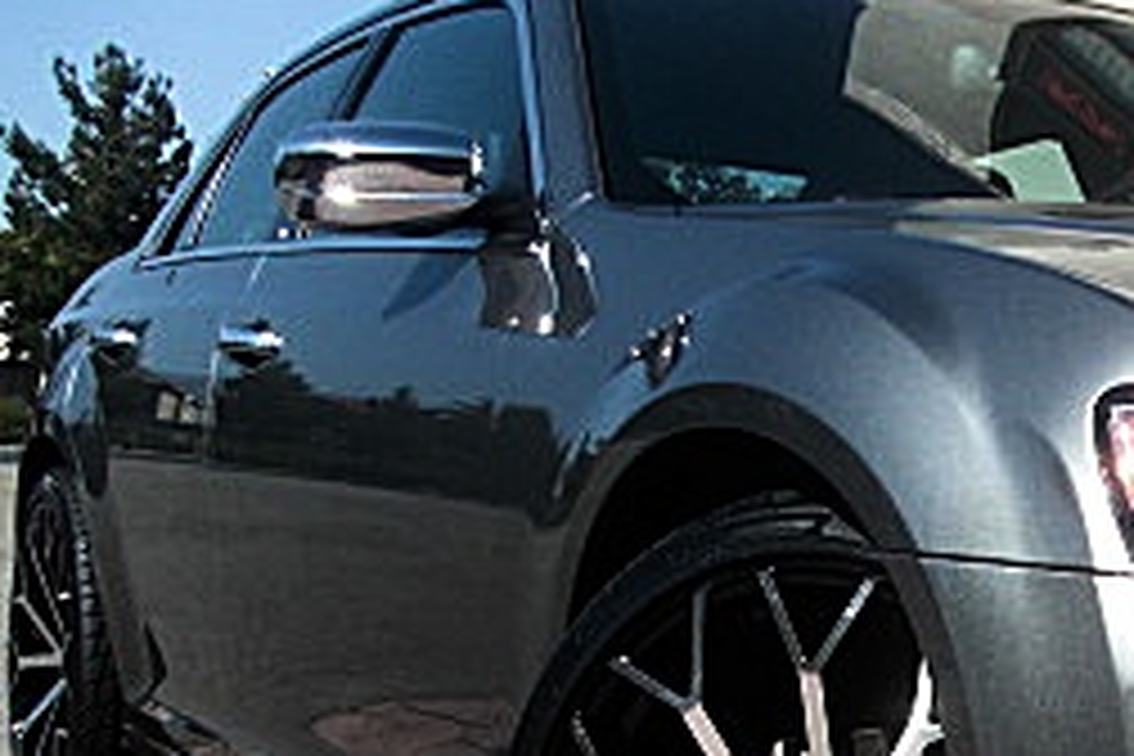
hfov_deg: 20.6
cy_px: 850
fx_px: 2992
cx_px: 1210
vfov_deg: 14.1
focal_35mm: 95
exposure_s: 1/800
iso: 50
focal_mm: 6.3
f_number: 2.8
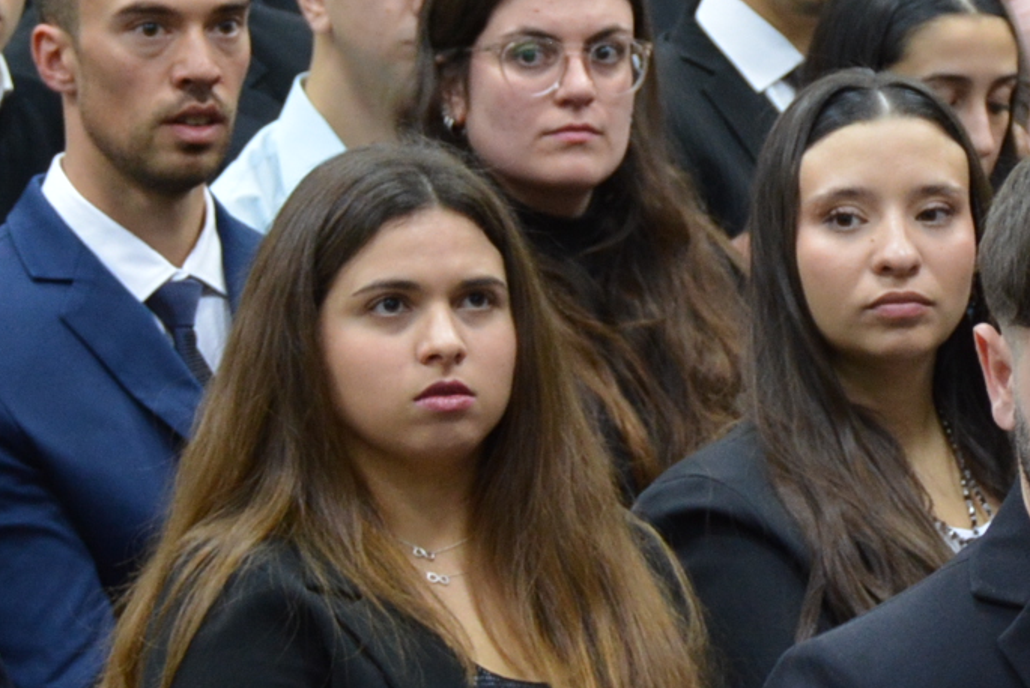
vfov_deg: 5.0
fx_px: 7875
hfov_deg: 7.5
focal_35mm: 275
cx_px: 850
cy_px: -78
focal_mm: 42
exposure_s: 1/15
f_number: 4.8
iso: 720
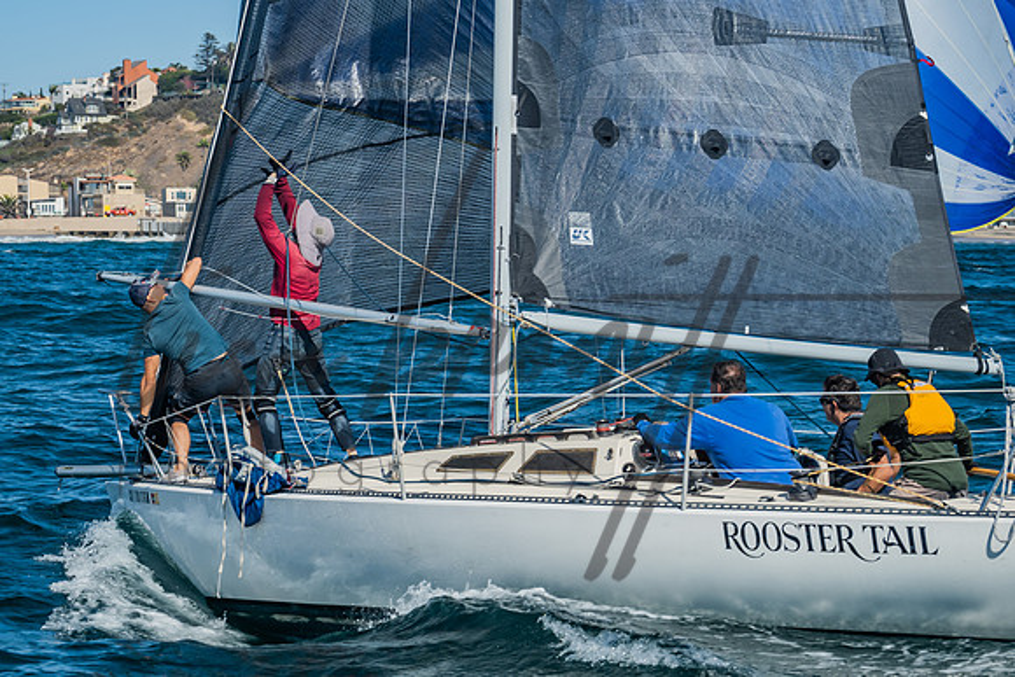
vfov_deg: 12.4
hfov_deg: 18.4
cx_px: 306
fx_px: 3124
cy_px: 315
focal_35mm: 111
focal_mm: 69
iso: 160
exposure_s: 1/400
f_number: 6.3
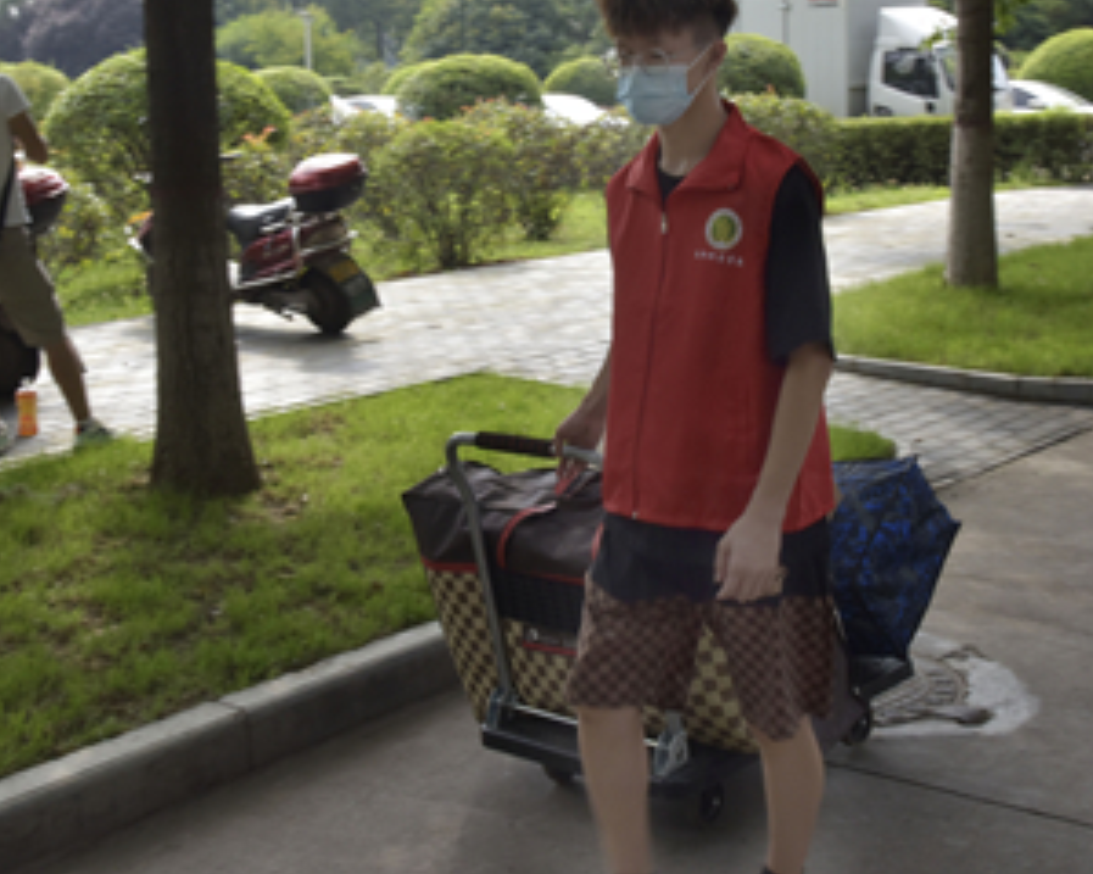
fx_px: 1779
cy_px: 320
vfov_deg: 27.5
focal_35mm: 55
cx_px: 541
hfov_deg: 34.2
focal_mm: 35
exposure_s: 1/60
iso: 800
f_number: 22
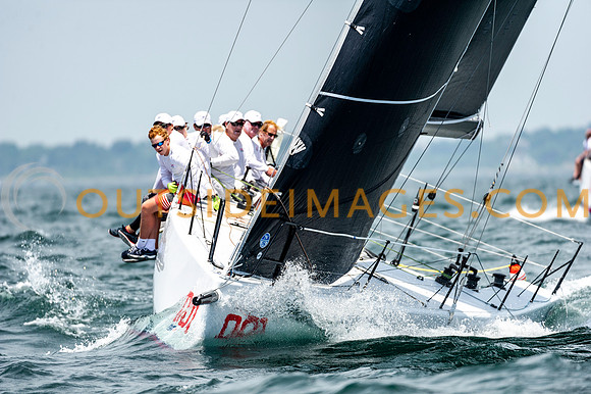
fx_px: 6563
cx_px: 296
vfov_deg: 3.4
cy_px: 197
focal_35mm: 400
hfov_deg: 5.2
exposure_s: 1/2500
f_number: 5
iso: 400
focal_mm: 400
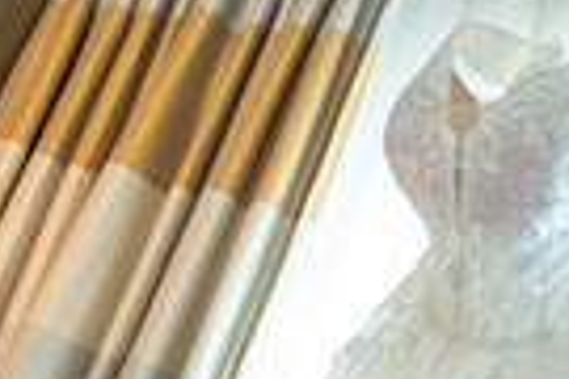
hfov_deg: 13.1
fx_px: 2371
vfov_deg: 8.8
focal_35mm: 150
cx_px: -215
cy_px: 646
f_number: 2.8
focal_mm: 35
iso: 400
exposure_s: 1/80
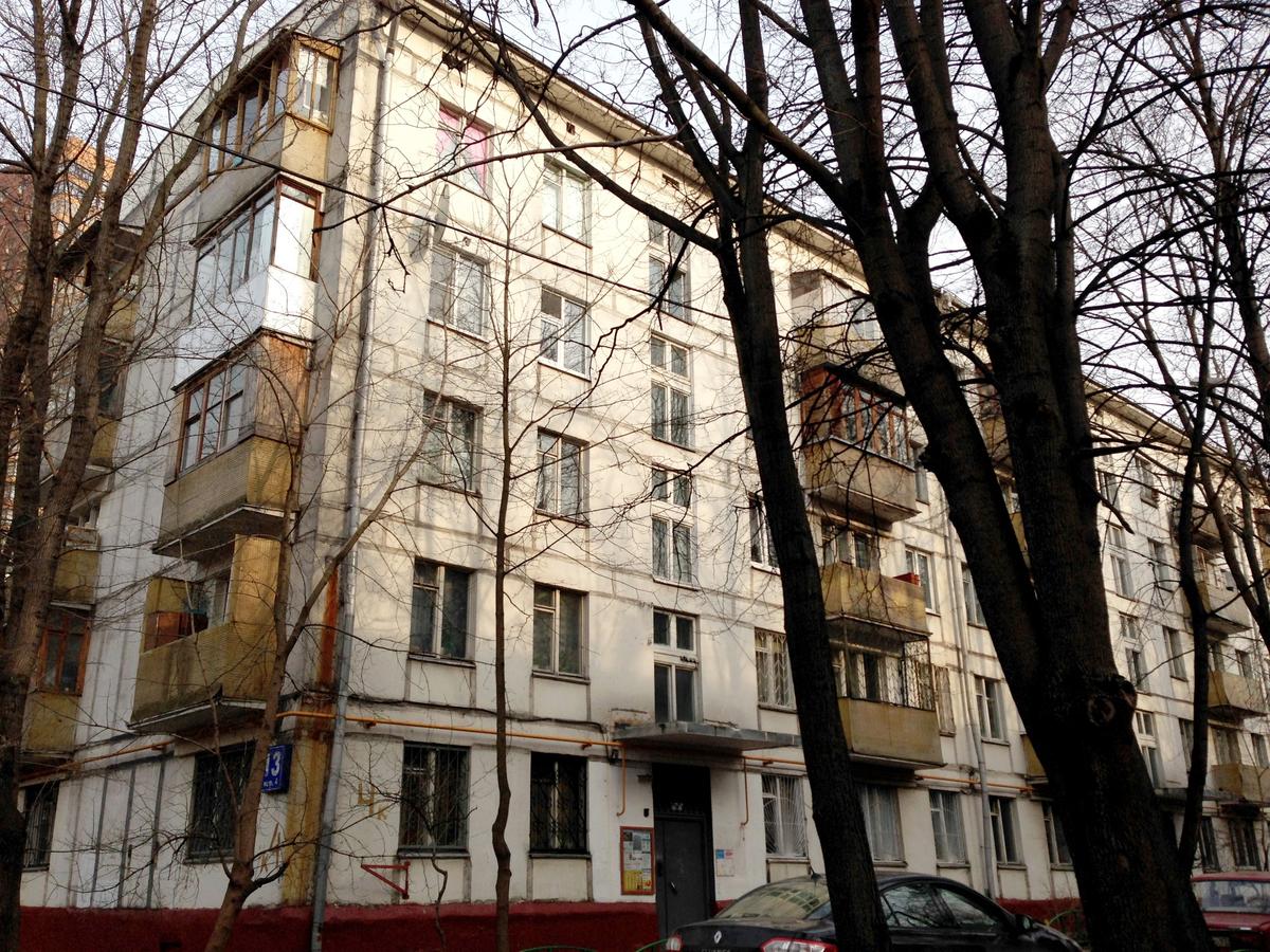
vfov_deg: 42.9
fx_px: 1211
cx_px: 635
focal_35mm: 33
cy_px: 476
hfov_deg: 55.4
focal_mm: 4.12
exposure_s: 1/733
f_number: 2.4
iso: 50
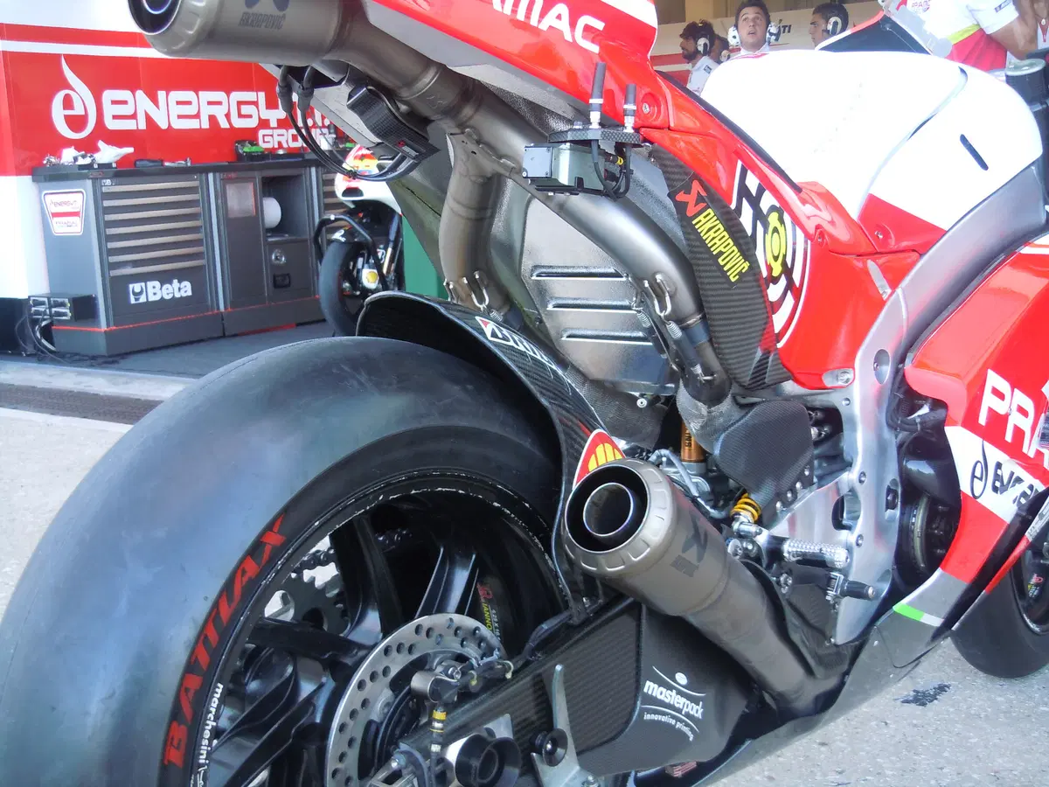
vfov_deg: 32.2
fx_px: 1364
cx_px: 524
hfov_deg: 42.1
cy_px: 394
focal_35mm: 45
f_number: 3.8
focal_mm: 8.1
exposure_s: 1/80
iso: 250
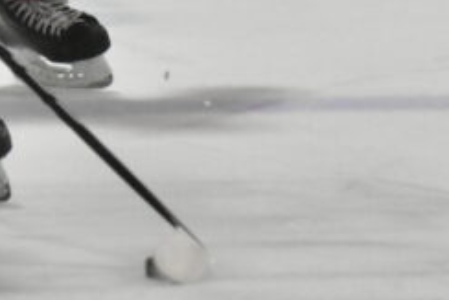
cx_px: -269
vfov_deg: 1.6
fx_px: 10596
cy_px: -139
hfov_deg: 2.4
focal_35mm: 849
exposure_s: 1/400
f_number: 6.3
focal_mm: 135
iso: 4000
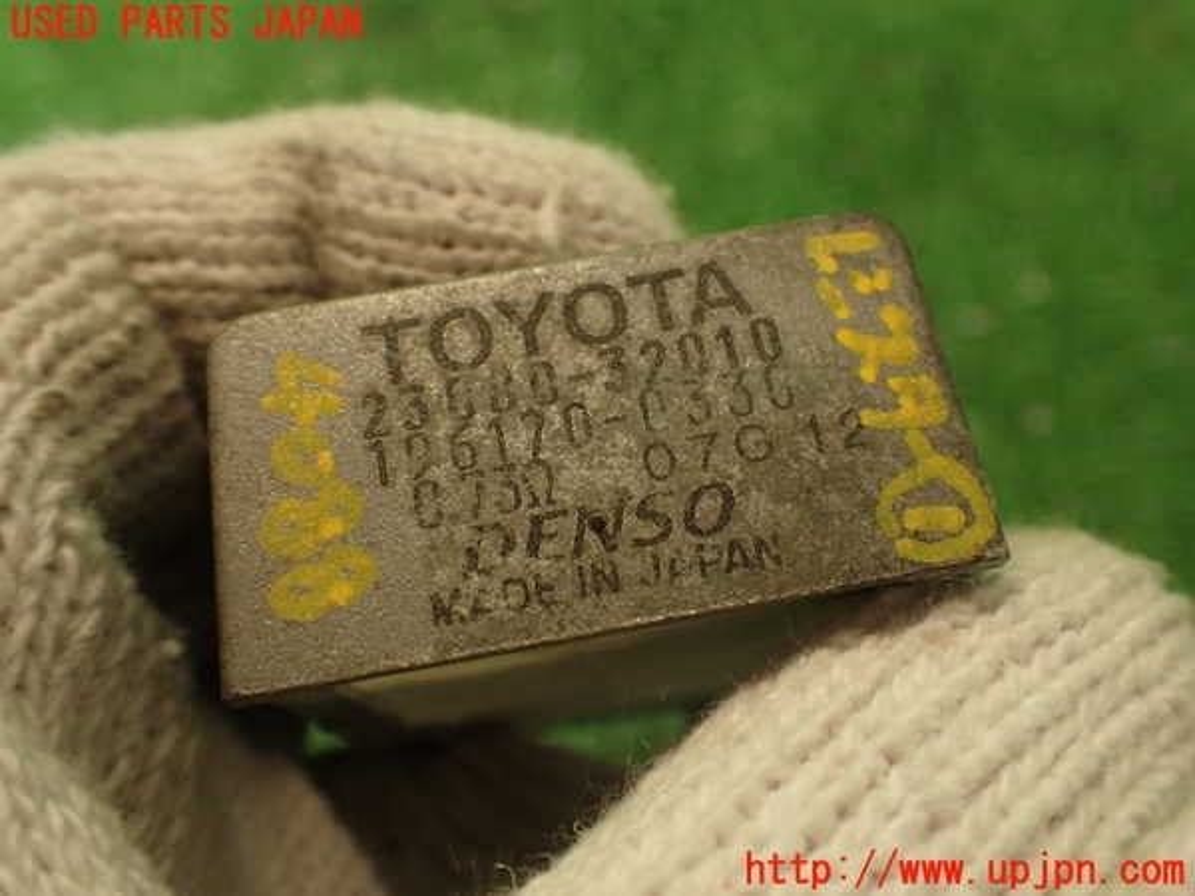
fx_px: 1105
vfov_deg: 44.2
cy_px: 448
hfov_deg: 56.8
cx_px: 598
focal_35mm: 32
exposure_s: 1/60
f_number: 2.4
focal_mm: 5.79
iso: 200
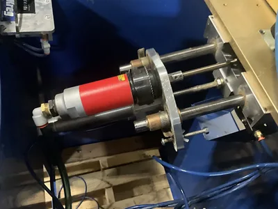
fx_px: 233
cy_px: 104
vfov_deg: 48.2
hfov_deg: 61.7
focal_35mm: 29
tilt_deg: -56.9
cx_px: 139
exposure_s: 1/24
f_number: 1.8
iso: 640
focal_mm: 3
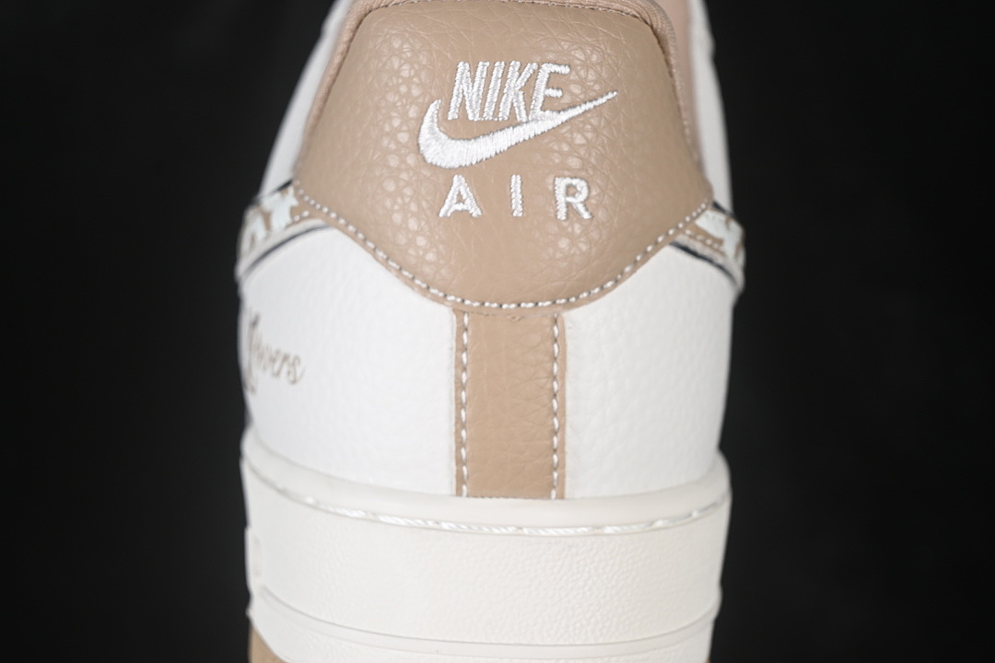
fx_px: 2073
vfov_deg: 18.2
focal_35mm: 75
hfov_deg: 27.0
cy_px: 332
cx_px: 498
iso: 160
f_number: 7.1
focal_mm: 50
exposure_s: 1/80
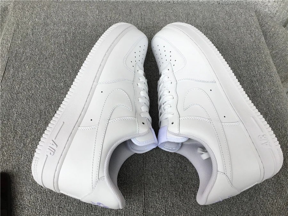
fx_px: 258
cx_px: 144
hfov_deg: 58.4
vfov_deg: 45.4
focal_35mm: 31
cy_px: 108
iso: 32
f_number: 2.4
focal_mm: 3.3
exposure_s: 1/100
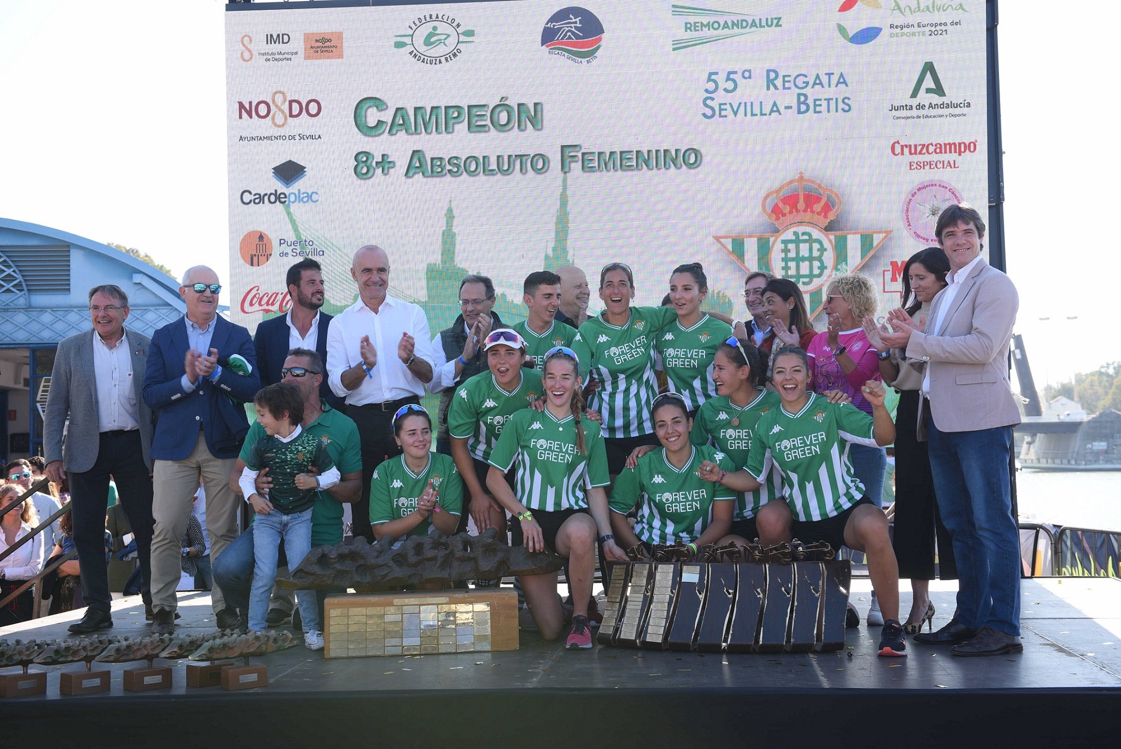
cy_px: 374
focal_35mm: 45
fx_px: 1402
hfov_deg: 43.6
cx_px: 560
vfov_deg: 29.9
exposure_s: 1/200
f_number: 5
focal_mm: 45
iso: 125
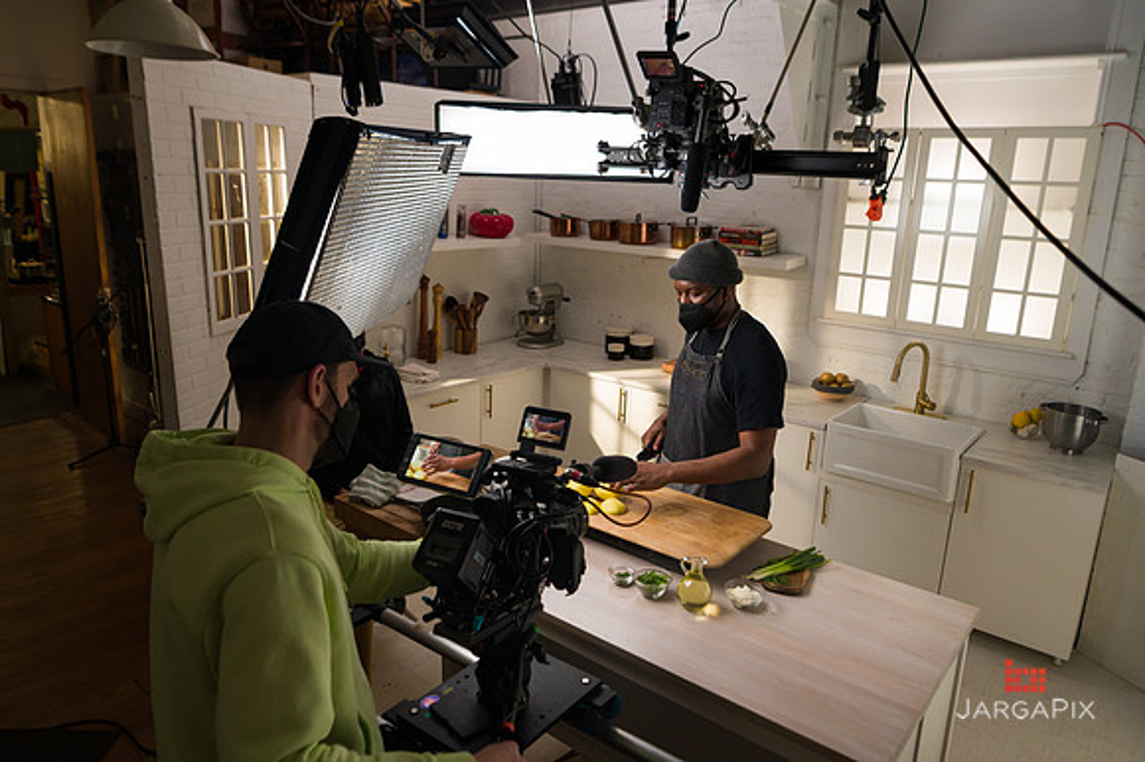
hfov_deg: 73.8
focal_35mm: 24
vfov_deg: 53.1
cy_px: 381
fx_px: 763
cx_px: 572
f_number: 5
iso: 1600
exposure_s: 1/200
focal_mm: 24
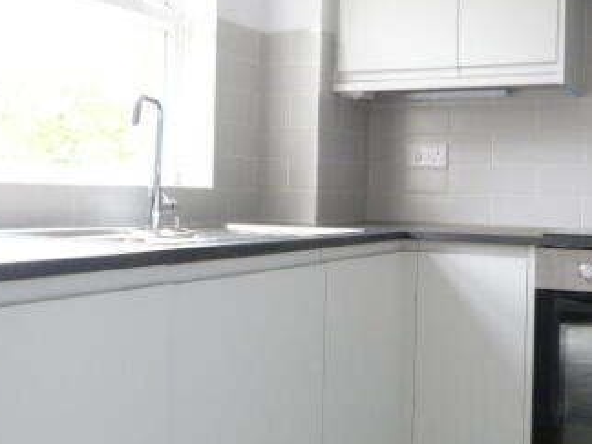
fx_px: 770
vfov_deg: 32.2
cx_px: 388
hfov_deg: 41.6
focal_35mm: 45
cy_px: 204
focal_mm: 4.5
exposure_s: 1/60
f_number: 2.8
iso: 320
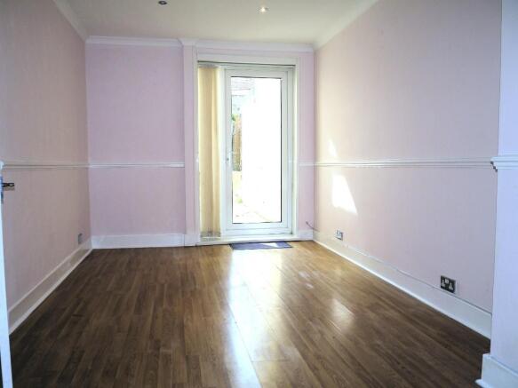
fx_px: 419
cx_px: 259
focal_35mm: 28
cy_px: 194
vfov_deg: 49.7
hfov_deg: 63.5
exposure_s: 1/160
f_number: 5.6
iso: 160
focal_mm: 14
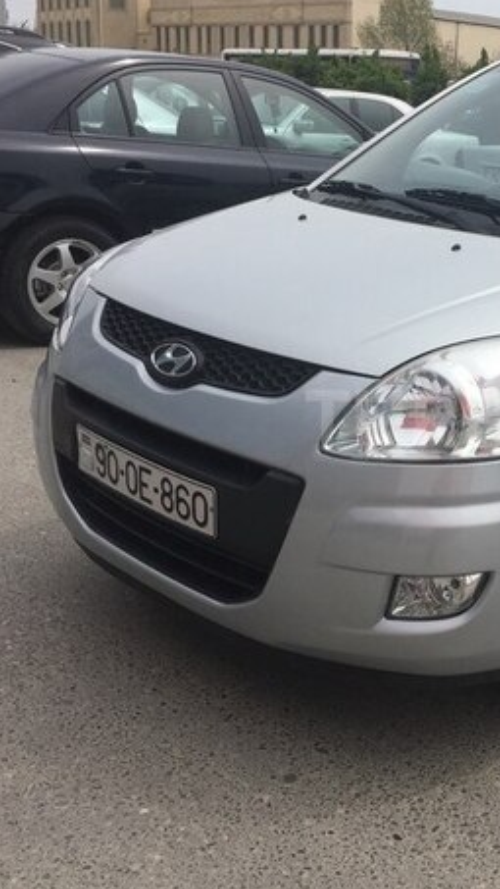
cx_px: 506
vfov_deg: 44.6
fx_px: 1084
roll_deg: -3.3
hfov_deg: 24.7
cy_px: 419
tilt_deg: -16.5
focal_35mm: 46
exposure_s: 1/3049
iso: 32
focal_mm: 4.15
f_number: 2.2
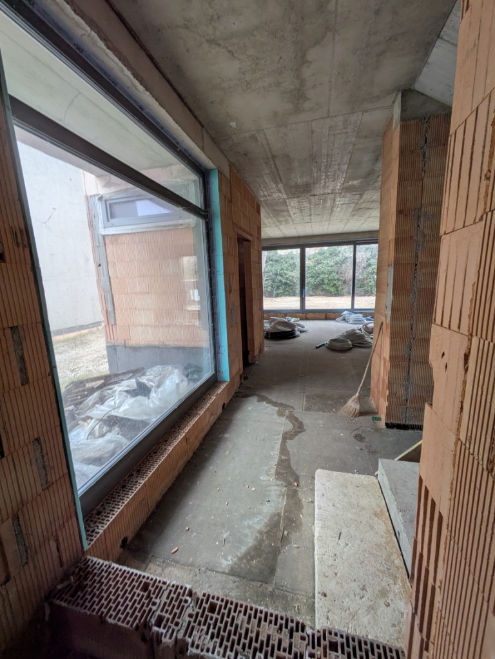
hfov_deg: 85.7
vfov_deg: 102.0
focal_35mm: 14
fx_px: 267
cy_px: 330
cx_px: 248
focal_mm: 1.83
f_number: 2.2
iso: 62
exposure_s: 1/33.3
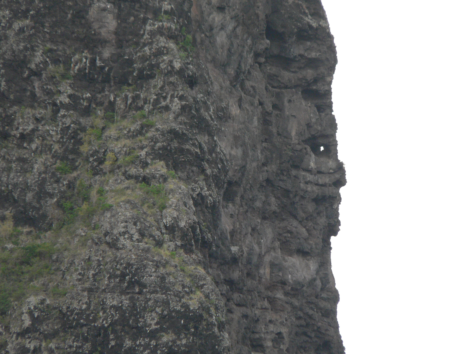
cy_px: 177
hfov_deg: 4.6
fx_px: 5890
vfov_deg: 3.4
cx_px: 236
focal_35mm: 432
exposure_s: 1/400
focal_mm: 72
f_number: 5.6
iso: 200
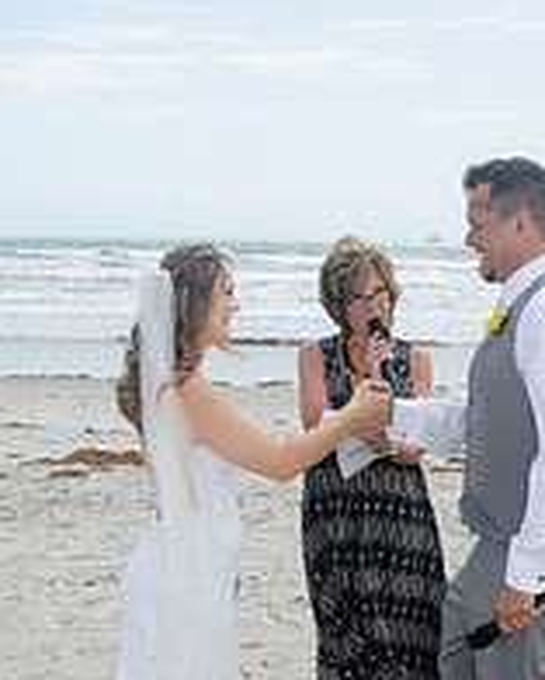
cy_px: 465
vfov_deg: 32.1
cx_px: 340
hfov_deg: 26.2
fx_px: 1169
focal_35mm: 58
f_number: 11
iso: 100
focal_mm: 18
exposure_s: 1/250
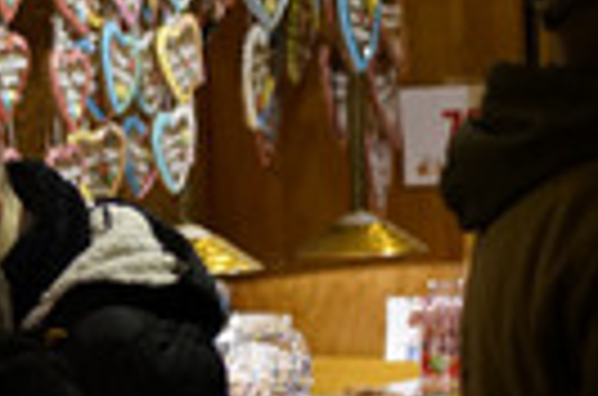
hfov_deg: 11.5
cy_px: 58
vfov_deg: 8.0
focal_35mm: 170
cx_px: -357
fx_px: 2817
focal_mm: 50
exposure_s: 1/1250
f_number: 2.2
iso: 1600
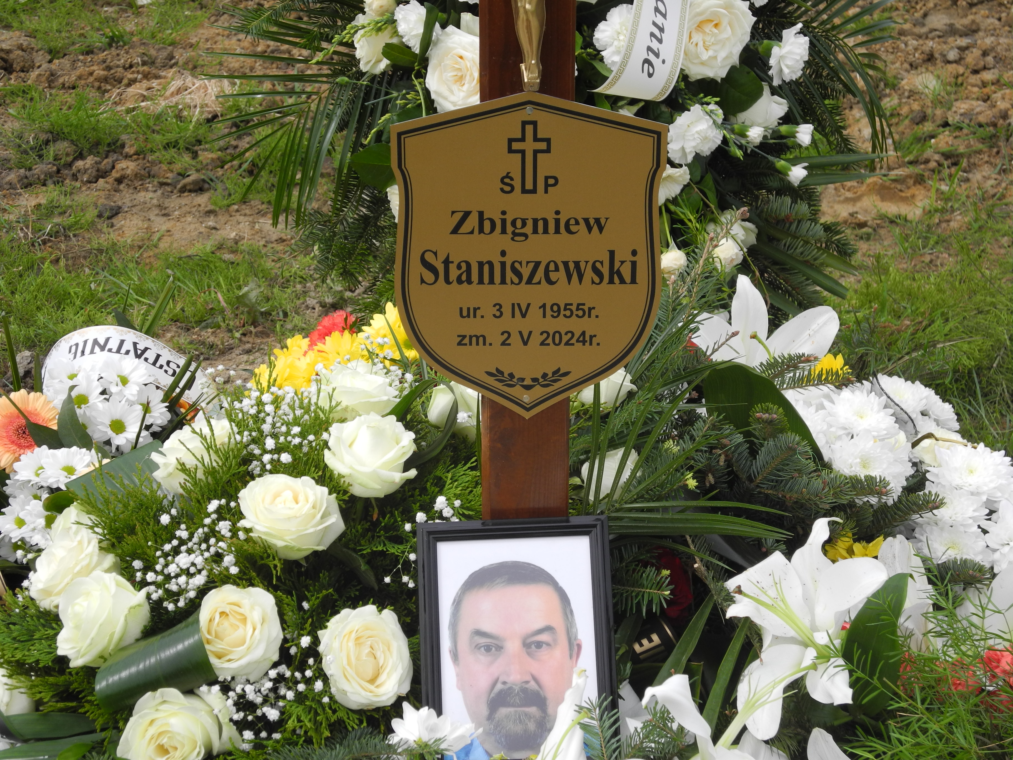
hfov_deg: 25.7
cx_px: 506
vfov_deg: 19.4
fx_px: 2224
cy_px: 380
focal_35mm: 76
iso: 100
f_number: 4
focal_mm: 16.3
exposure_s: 1/640
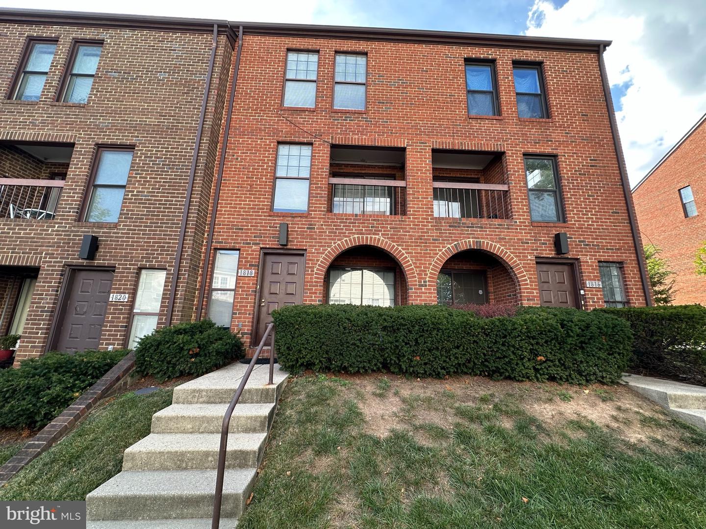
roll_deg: -2.2
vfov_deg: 85.7
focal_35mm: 14
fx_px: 286
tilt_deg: +12.6
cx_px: 353
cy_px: 264
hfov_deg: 102.1
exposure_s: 1/226
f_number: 2.2
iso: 40
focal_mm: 2.22
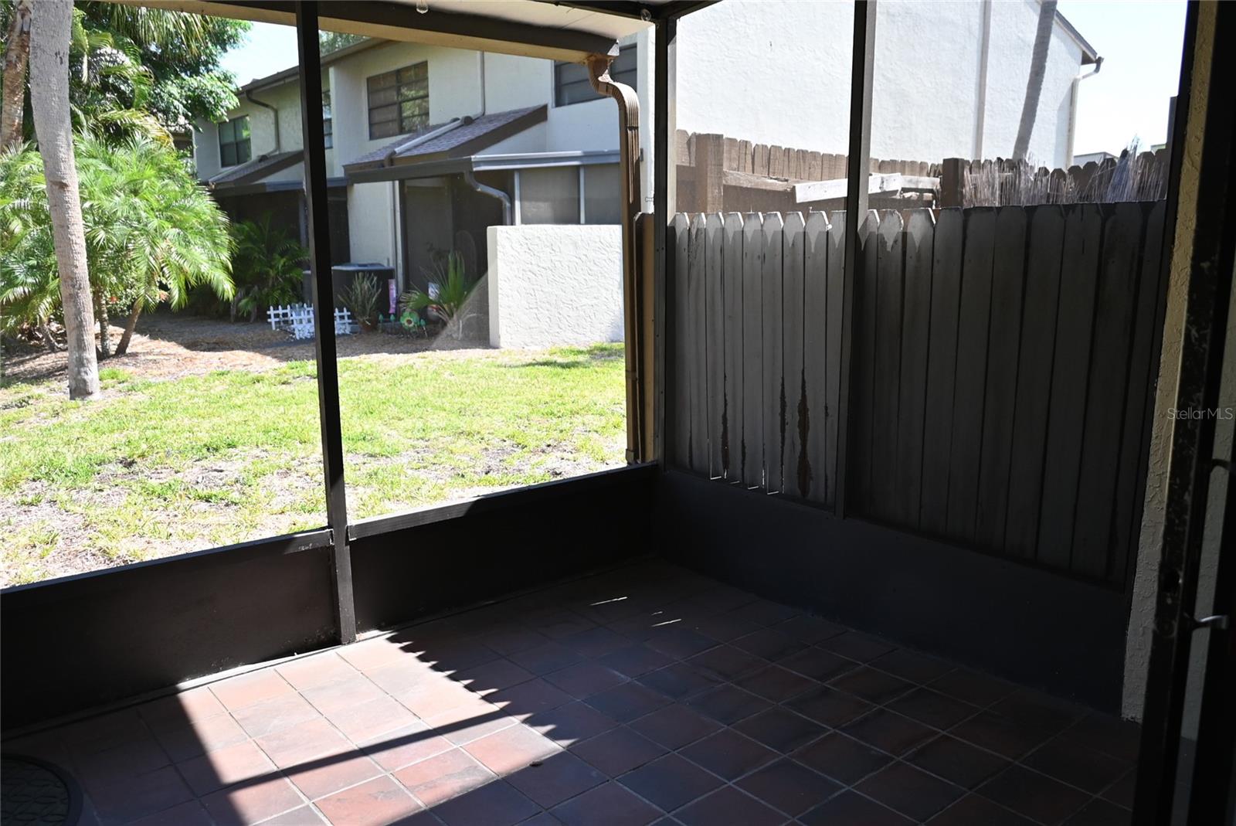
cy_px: 413
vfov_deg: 48.0
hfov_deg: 67.3
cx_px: 618
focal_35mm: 27
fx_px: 928
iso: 200
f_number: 5
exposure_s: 1/250
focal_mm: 18
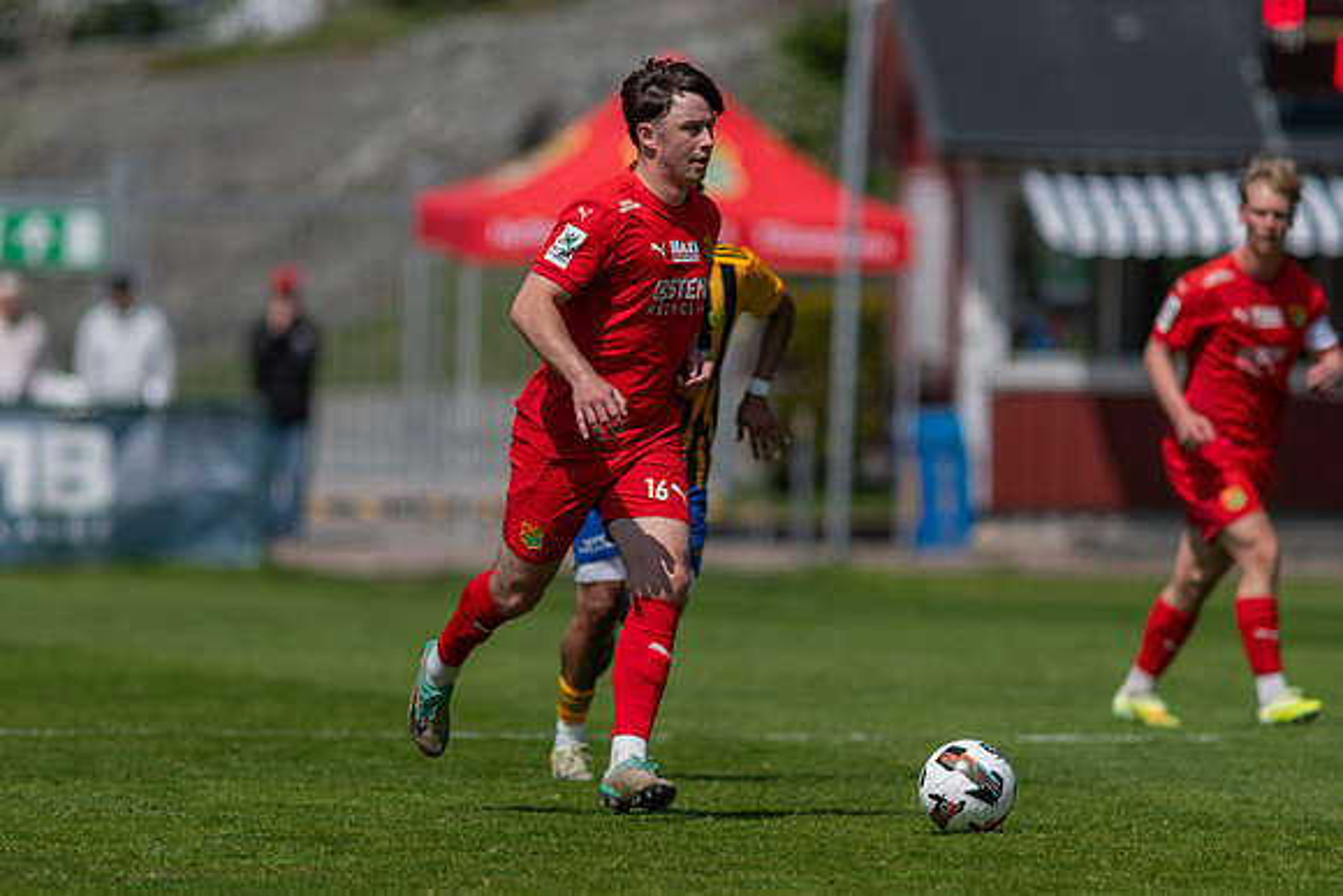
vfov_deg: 3.1
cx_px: 672
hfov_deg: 4.6
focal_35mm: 450
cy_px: 448
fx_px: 16791
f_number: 3.2
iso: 100
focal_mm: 300
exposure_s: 1/1600
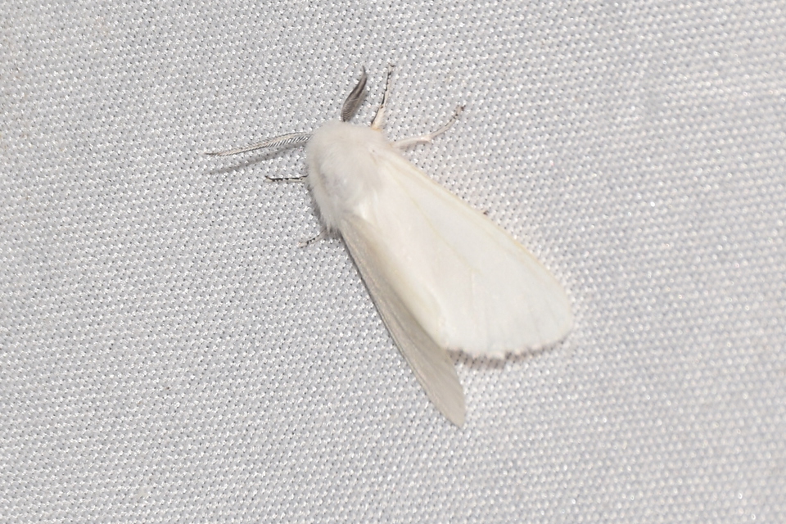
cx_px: 393
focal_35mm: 210
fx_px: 4585
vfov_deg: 6.5
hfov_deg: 9.8
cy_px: 262
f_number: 13
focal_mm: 140
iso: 100
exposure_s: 1/160
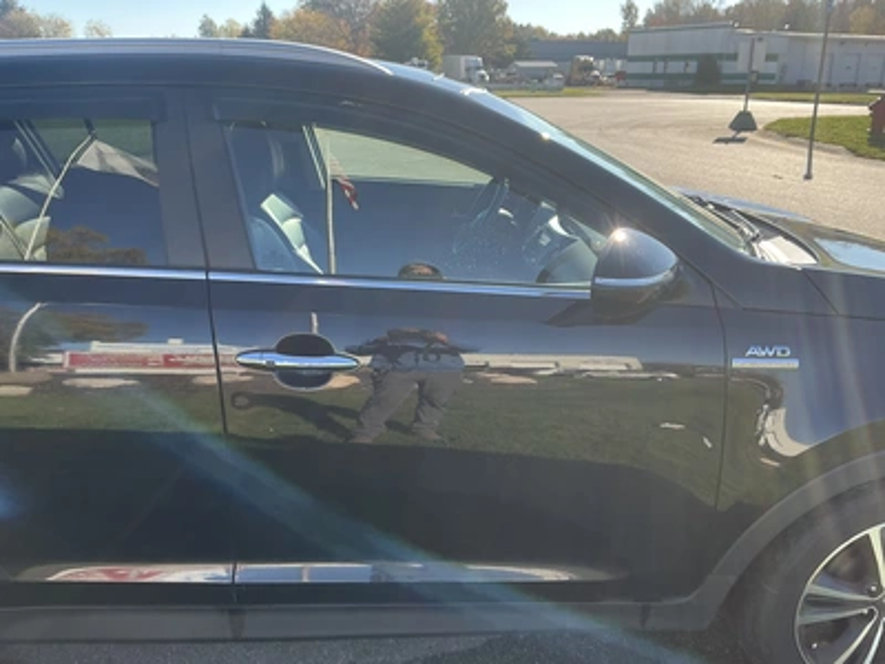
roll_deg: -0.6
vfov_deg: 49.7
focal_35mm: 28
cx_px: 442
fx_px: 716
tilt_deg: -19.0
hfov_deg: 63.4
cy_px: 332
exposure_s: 1/491
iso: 25
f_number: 1.8
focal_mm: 3
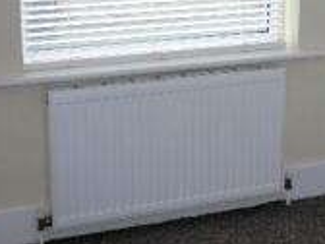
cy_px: 34
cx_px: 293
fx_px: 911
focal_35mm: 97
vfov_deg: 15.1
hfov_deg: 19.8
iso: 160
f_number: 2.8
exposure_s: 1/60
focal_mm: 14
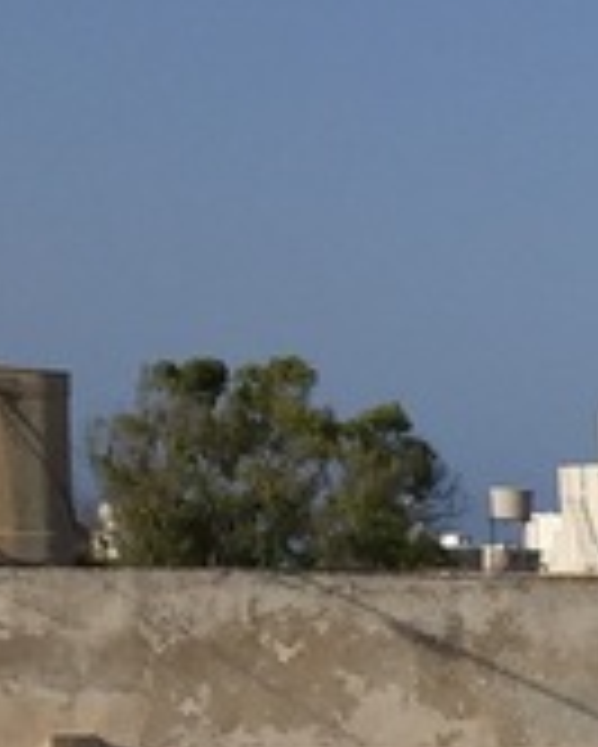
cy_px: 1107
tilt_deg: -6.6
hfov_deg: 7.3
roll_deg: -1.3
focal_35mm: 175
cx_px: 2050
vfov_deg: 10.6
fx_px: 3868
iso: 32
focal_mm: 4.15
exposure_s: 1/3300
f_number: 2.2
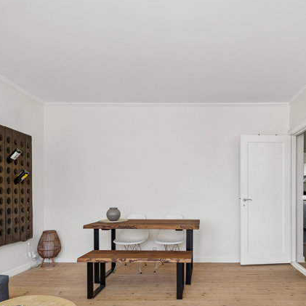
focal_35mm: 21
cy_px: 190
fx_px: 210
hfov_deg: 66.9
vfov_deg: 71.0
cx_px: 235
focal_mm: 13
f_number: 5.6
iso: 250
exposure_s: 1/50
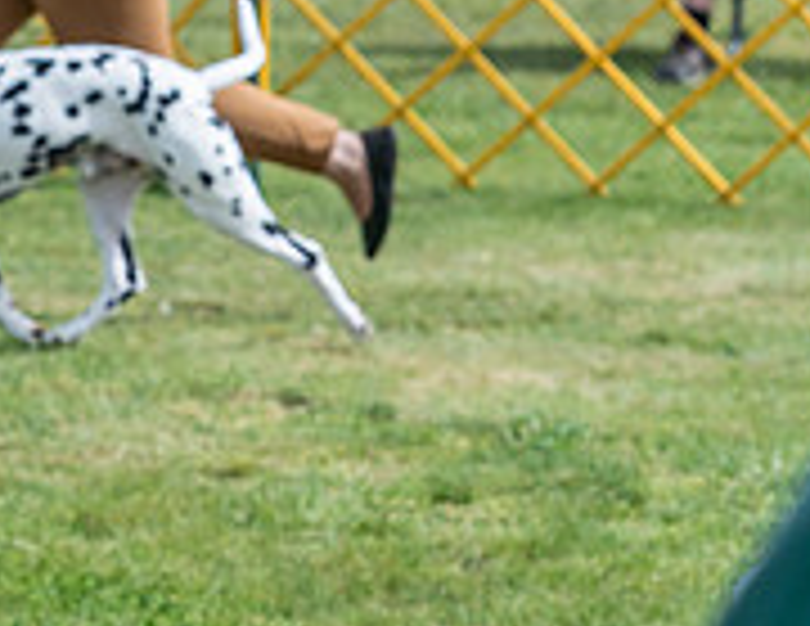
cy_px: -234
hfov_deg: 5.7
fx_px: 8065
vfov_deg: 4.4
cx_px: 130
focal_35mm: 341
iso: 250
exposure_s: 1/1250
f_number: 5.6
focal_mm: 96
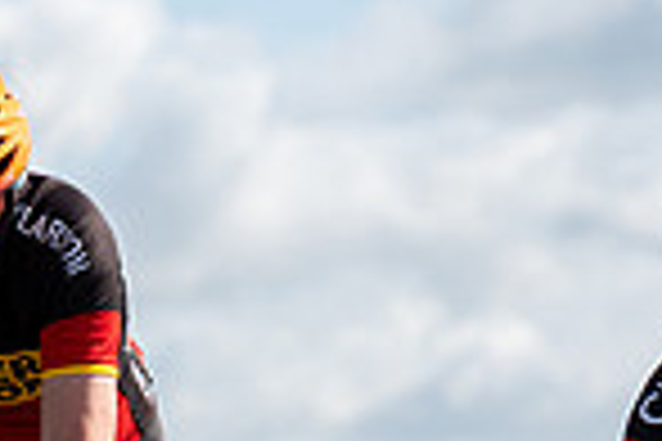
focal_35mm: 406
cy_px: 569
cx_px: -59
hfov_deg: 5.1
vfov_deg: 3.4
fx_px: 7465
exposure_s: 1/1000
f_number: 4
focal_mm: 103
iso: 100
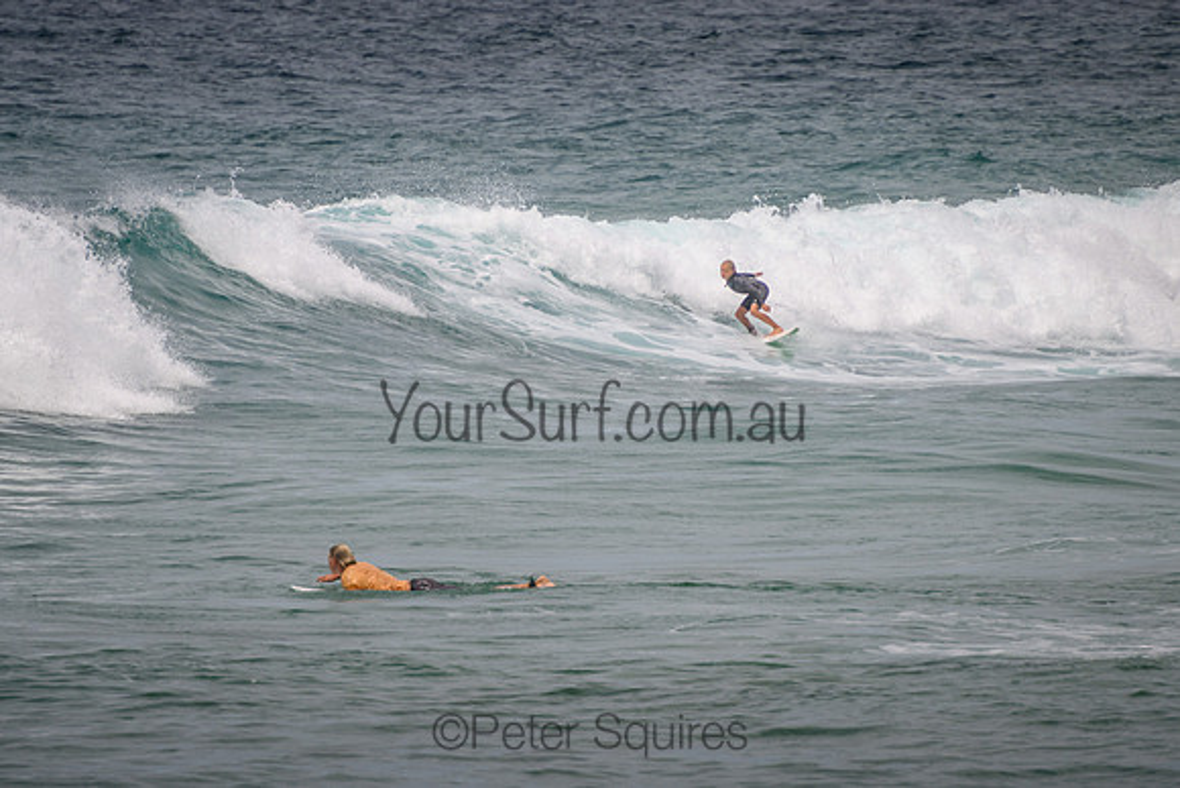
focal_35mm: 549
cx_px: 623
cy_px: 320
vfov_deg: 2.5
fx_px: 18010
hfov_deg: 3.8
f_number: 5.6
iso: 180
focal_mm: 400
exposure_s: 1/2000
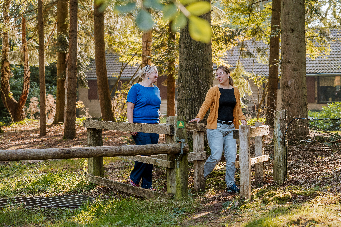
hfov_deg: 20.8
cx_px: 170
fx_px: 928
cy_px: 114
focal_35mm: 98
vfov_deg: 14.0
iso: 320
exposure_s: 1/125
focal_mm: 98
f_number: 5
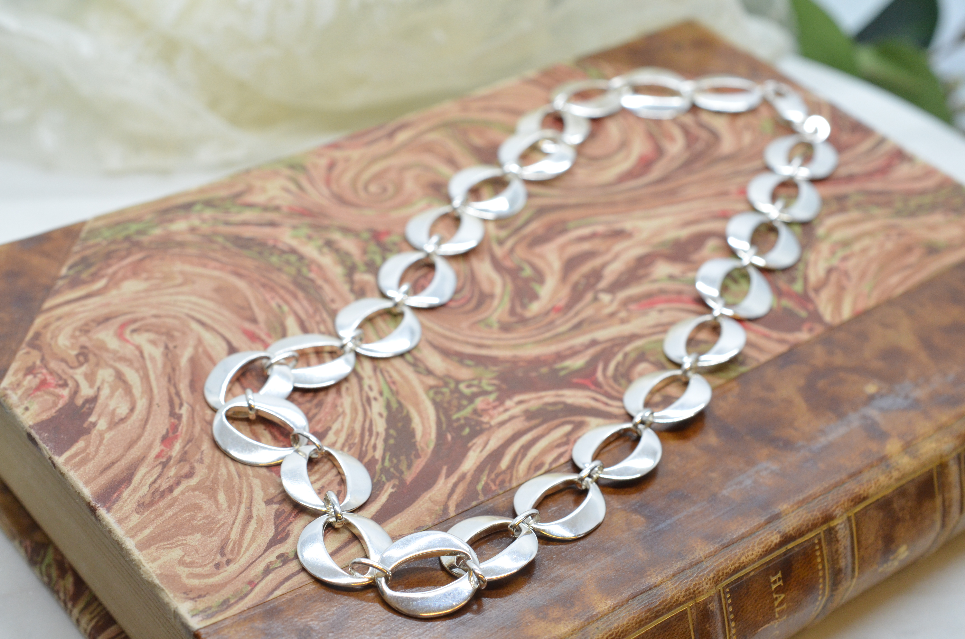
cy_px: 320
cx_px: 482
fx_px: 1605
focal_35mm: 60
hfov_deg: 33.5
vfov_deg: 22.5
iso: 1000
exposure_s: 1/125
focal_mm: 40
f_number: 9
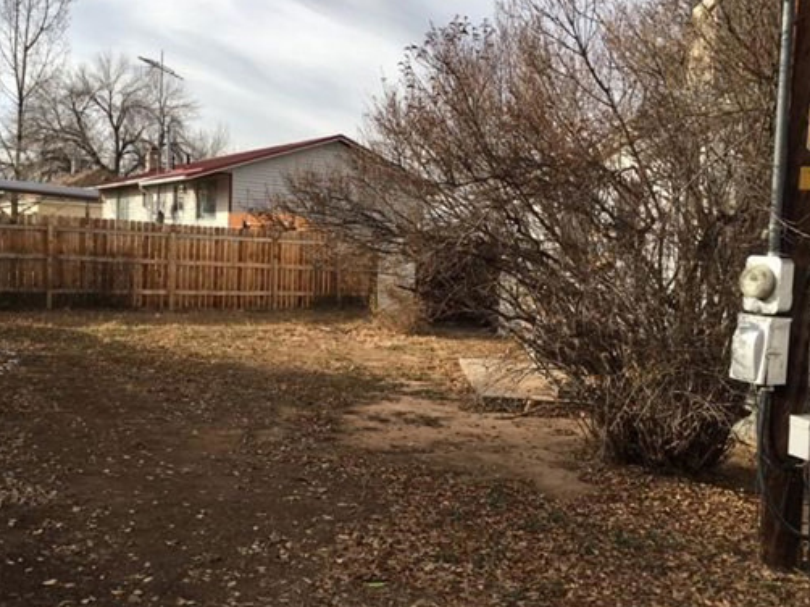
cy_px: 323
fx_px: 865
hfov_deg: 50.1
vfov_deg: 38.6
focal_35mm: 37
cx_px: 382
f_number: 2.2
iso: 25
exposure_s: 1/1221
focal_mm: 4.15
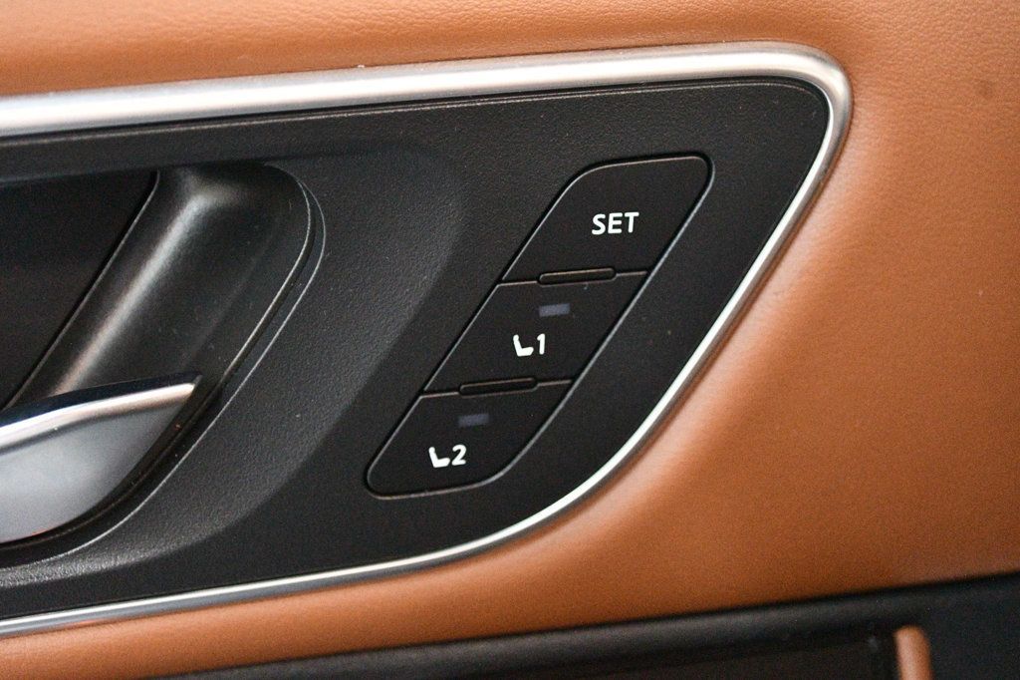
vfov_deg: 22.6
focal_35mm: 60
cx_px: 510
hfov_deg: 33.4
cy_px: 340
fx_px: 1699
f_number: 5.3
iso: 12800
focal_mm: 40
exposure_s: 1/60
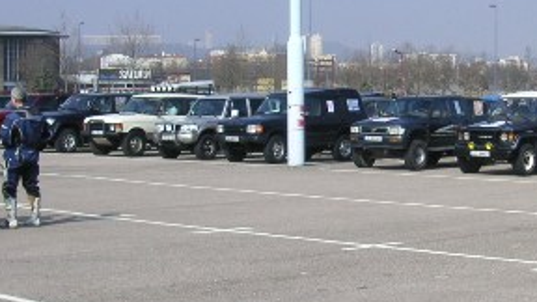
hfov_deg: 25.2
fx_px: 1196
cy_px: 116
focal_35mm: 84
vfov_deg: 14.4
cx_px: 347
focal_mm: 6.1
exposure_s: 1/180
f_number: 6.7
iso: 50
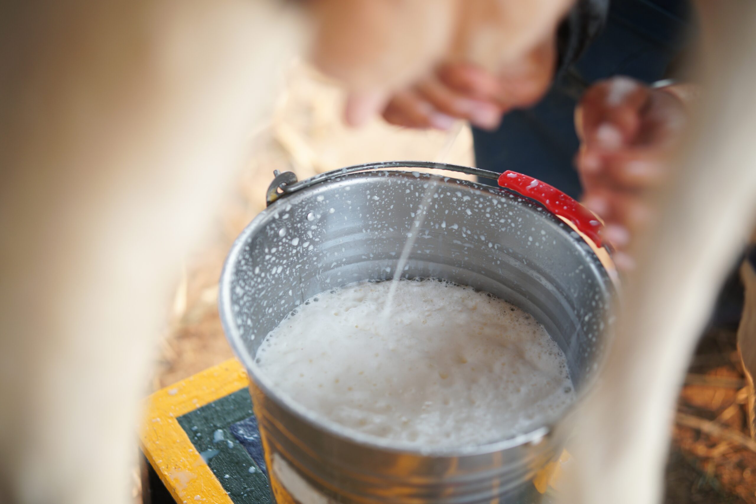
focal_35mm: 84
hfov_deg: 24.2
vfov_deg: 16.3
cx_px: 378
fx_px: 1764
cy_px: 252
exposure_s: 1/125
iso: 100
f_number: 1.4
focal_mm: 56
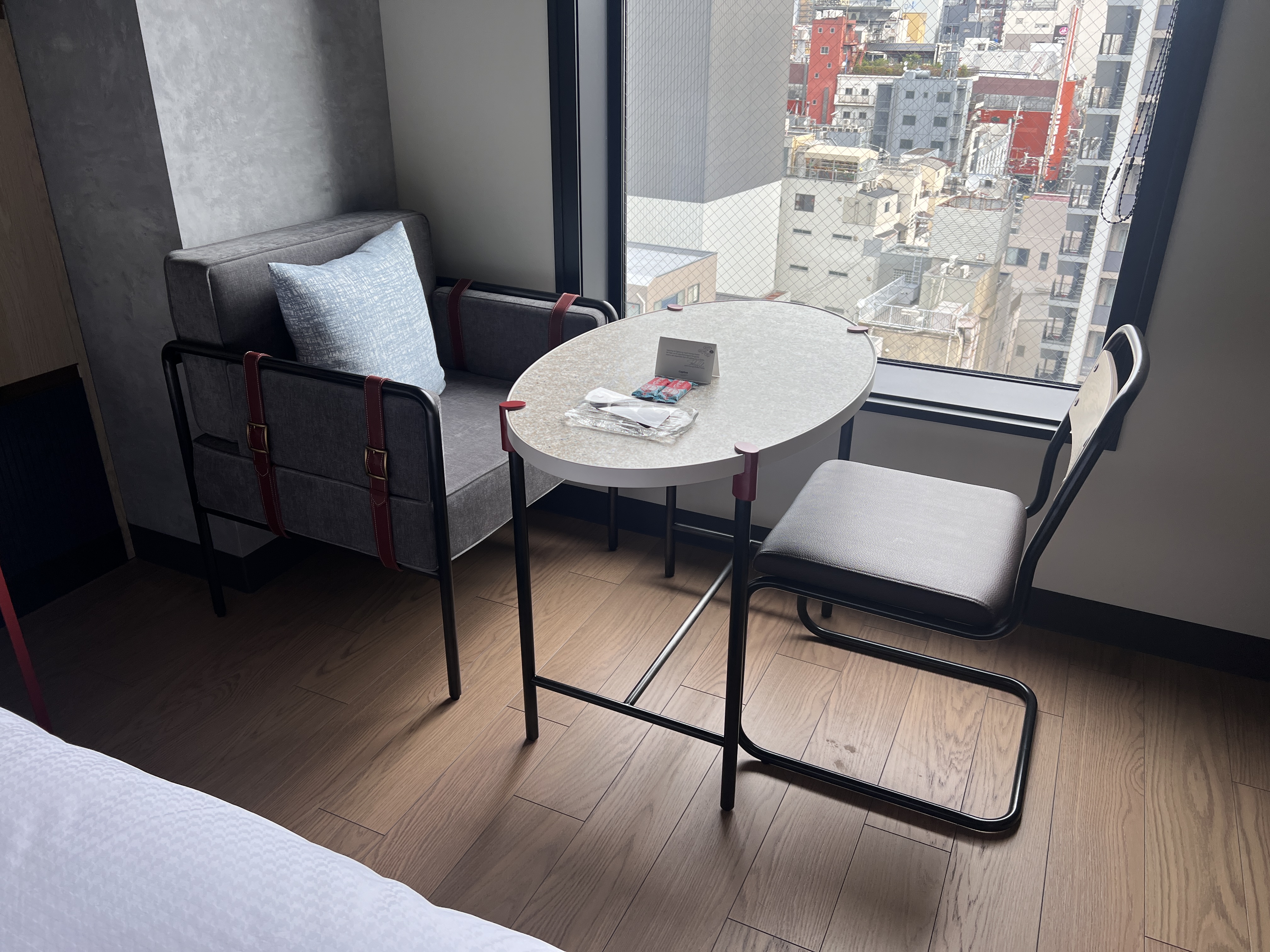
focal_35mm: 26
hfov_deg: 67.3
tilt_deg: -24.6
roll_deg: +0.2
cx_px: 635
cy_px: 476
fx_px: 954
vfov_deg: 53.1
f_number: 1.5
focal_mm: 5.7
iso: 40
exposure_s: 1/207
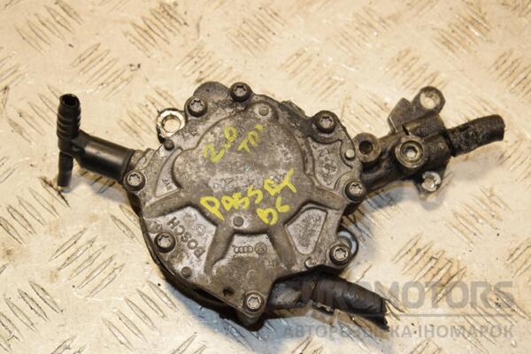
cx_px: 266
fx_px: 1062
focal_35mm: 72
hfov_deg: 28.1
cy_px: 177
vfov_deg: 18.9
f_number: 7.1
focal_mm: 48
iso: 800
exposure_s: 1/200
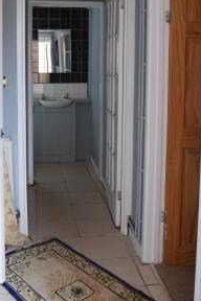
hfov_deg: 32.5
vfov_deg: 46.1
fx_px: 343
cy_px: 84
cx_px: 78
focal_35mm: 41
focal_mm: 18
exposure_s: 1/30
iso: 400
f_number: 7.1
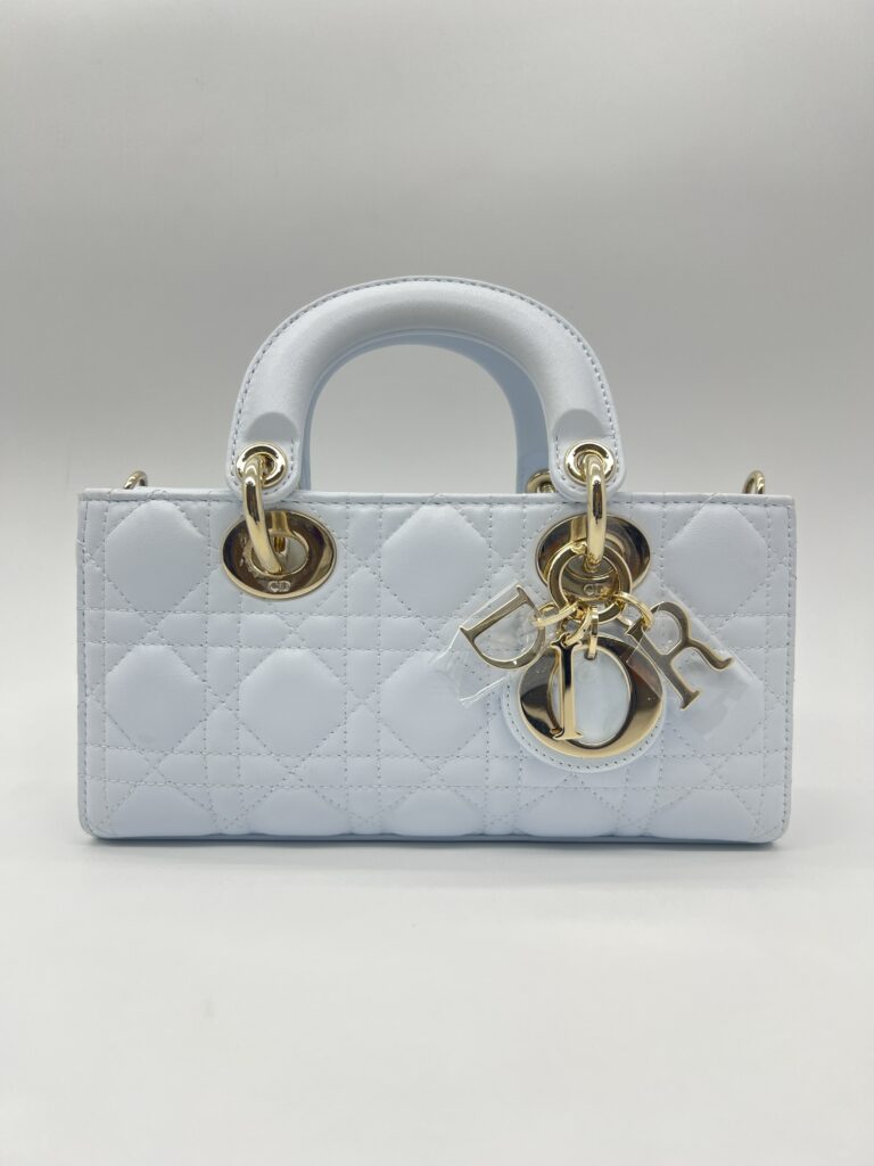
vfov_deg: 67.3
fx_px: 875
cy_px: 583
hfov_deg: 53.1
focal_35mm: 26
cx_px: 437
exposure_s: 1/100
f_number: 1.5
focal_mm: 5.7
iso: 40
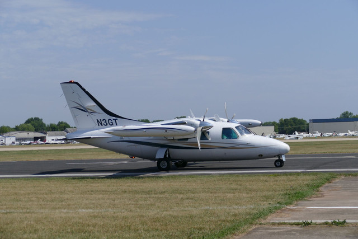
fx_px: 875
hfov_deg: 23.1
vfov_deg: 15.5
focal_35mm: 88
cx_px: 179
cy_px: 120
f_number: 3.8
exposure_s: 1/2500
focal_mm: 32.24
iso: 125
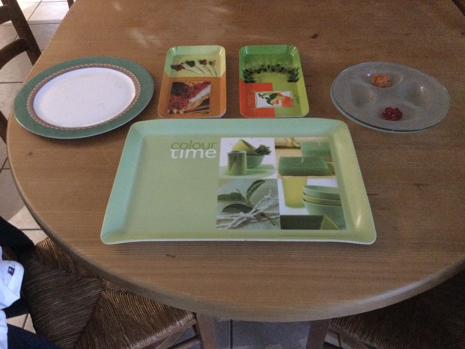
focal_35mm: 31
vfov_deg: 45.4
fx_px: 416
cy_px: 174
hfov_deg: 58.4
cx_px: 232
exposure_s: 1/17
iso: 800
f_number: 2.4
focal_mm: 3.3
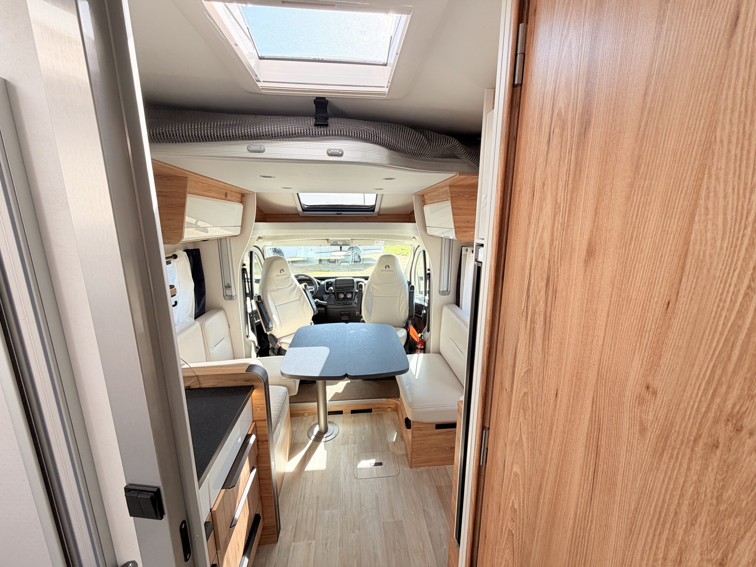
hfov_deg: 102.1
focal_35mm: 14
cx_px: 378
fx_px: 306
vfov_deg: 85.7
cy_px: 284
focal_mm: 2.22
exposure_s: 1/157
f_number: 2.2
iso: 50
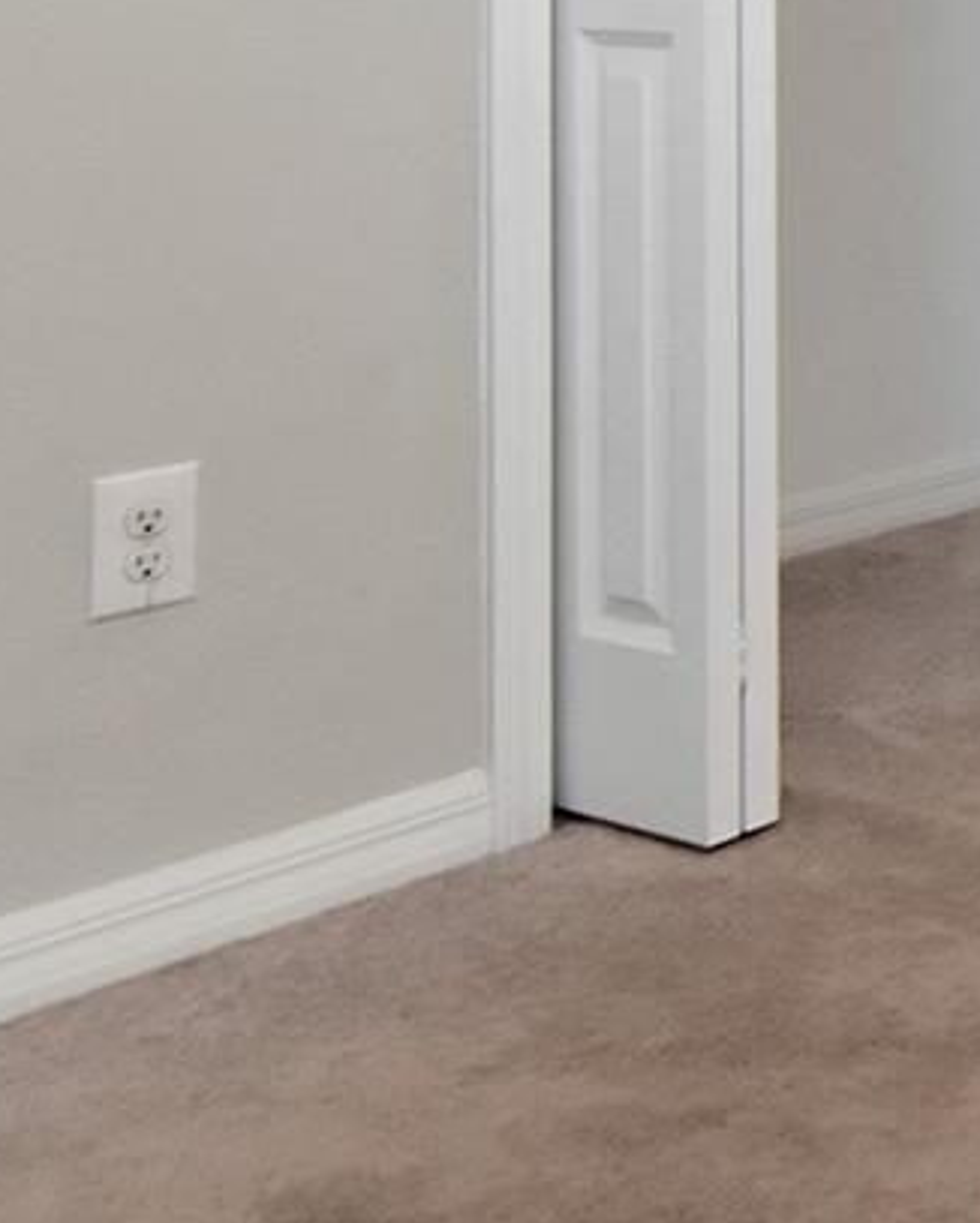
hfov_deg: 16.9
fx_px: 2204
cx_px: 2074
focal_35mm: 61
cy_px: -54
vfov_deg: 28.7
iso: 800
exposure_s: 1/15
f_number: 7.1
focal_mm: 11
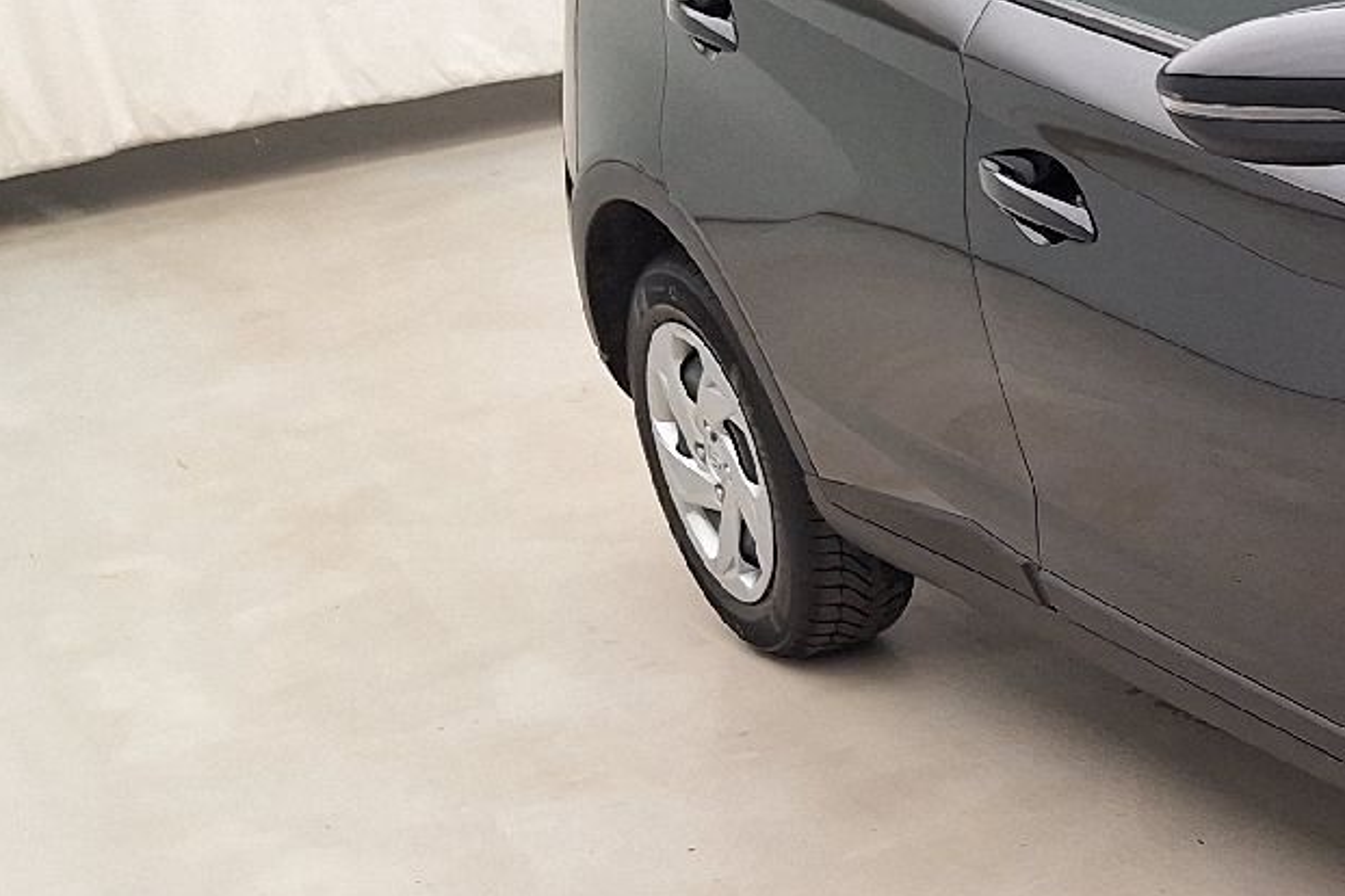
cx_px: 1761
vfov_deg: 18.3
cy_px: 641
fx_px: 2765
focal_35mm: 74
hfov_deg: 23.9
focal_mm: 5.54
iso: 50
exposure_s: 1/100
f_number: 1.8
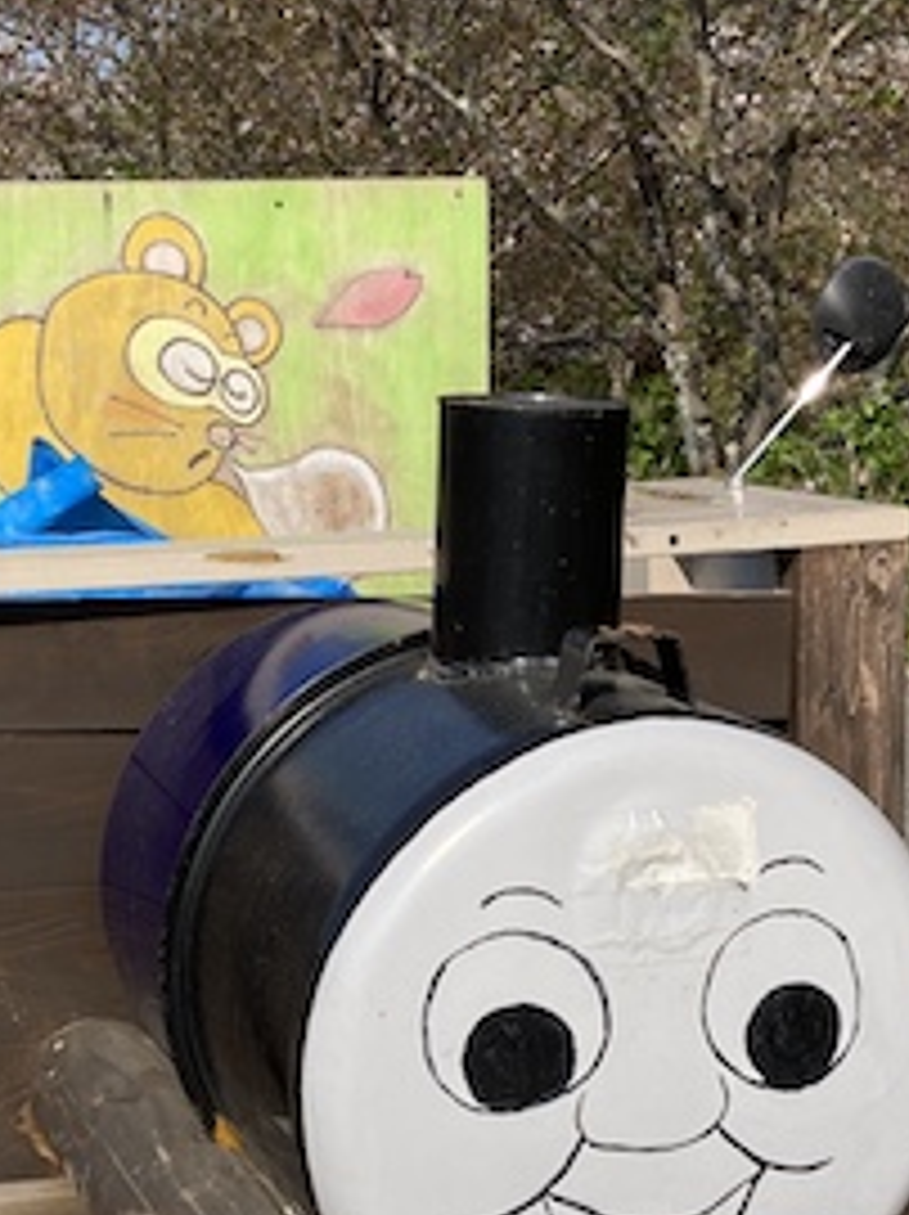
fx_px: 2911
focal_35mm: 83
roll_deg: -1.0
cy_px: 950
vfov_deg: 23.3
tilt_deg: -10.6
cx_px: 450
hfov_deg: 17.8
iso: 20
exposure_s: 1/1845
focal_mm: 3.99
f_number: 1.8
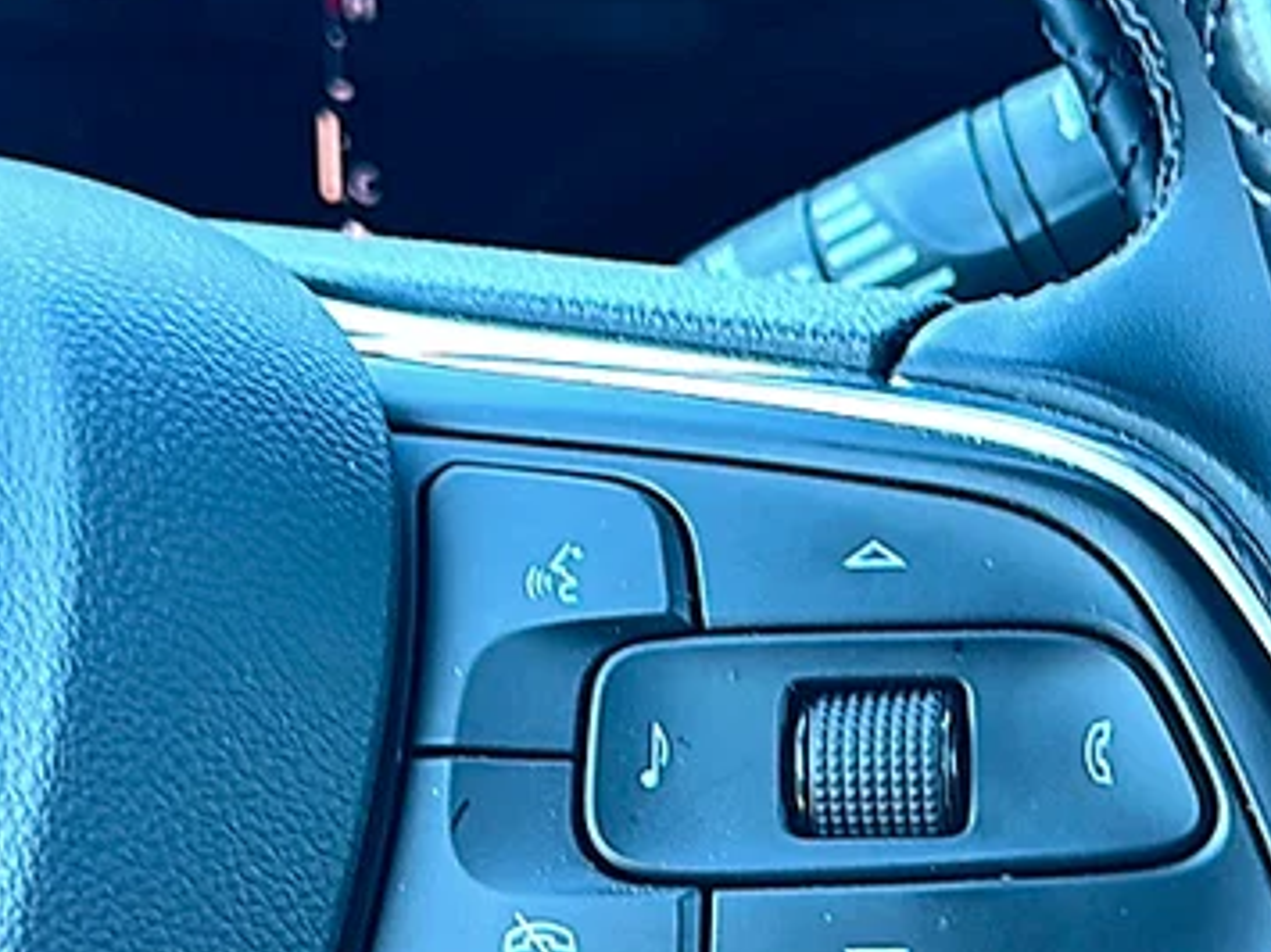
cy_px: 657
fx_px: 2459
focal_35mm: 67
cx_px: 834
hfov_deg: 28.8
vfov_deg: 21.8
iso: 64
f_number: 1.78
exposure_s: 1/49
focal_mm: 6.86
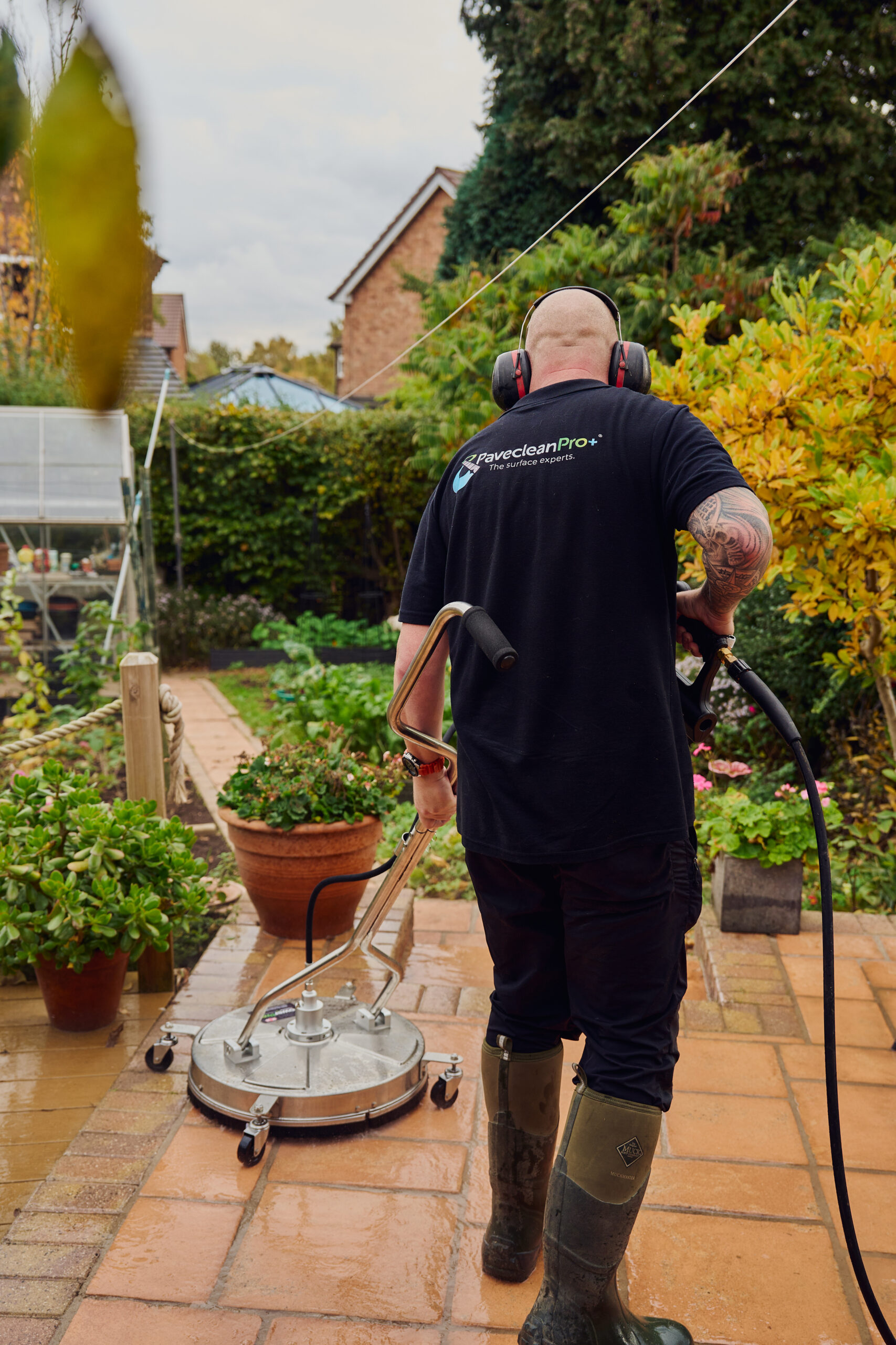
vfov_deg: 50.7
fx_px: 1418
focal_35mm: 38
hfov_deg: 35.1
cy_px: 672
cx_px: 448
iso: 400
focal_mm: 38
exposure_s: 1/400
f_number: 4
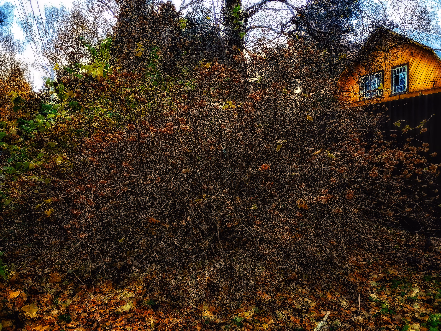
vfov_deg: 51.4
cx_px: 220
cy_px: 166
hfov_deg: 65.3
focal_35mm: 27
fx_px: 344
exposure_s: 1/50
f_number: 1.8
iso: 65
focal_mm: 3.96
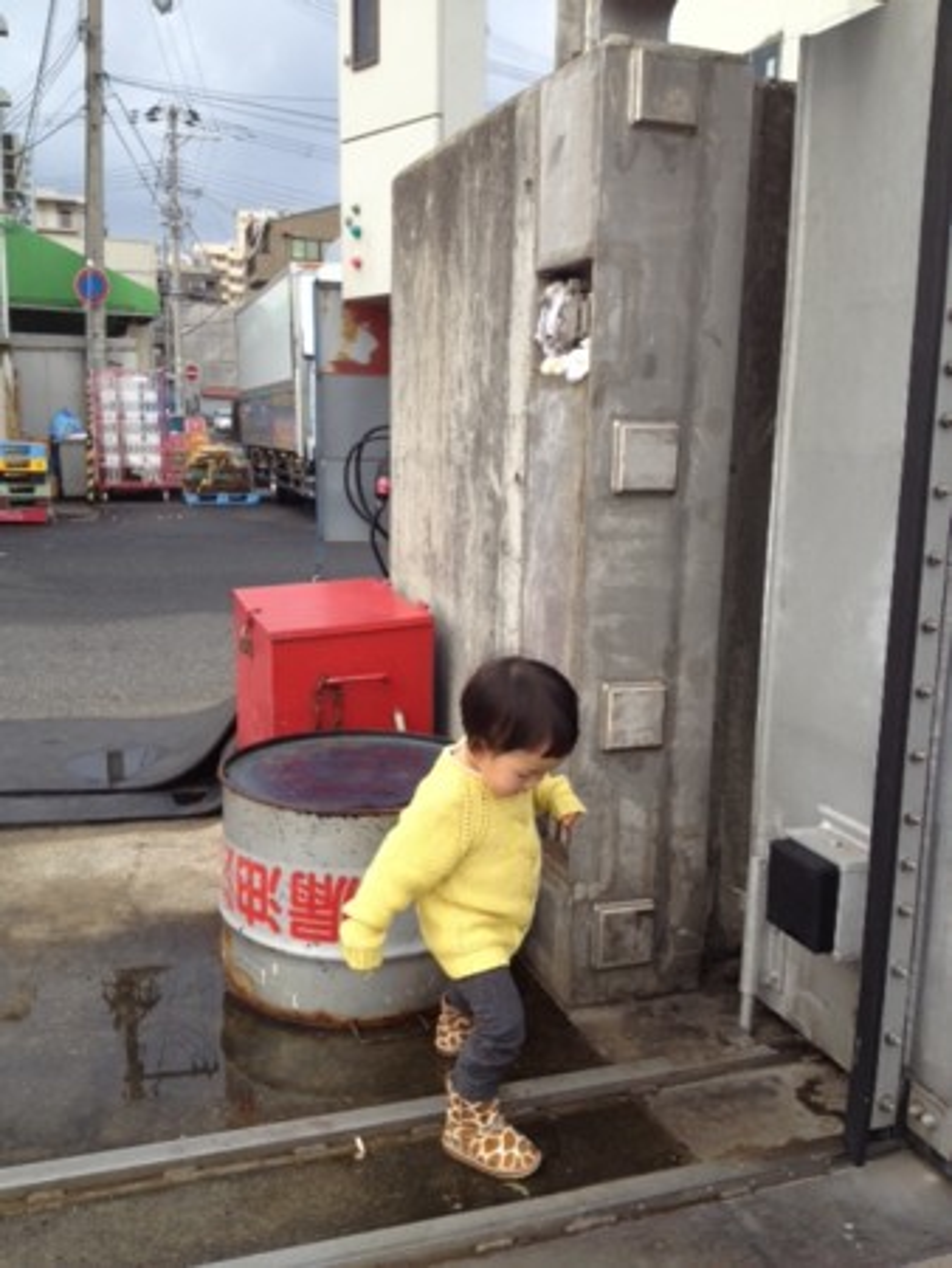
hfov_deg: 40.7
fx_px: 1282
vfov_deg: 52.6
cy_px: 634
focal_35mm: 35
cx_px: 476
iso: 50
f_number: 2.4
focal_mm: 4.28
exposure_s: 1/378
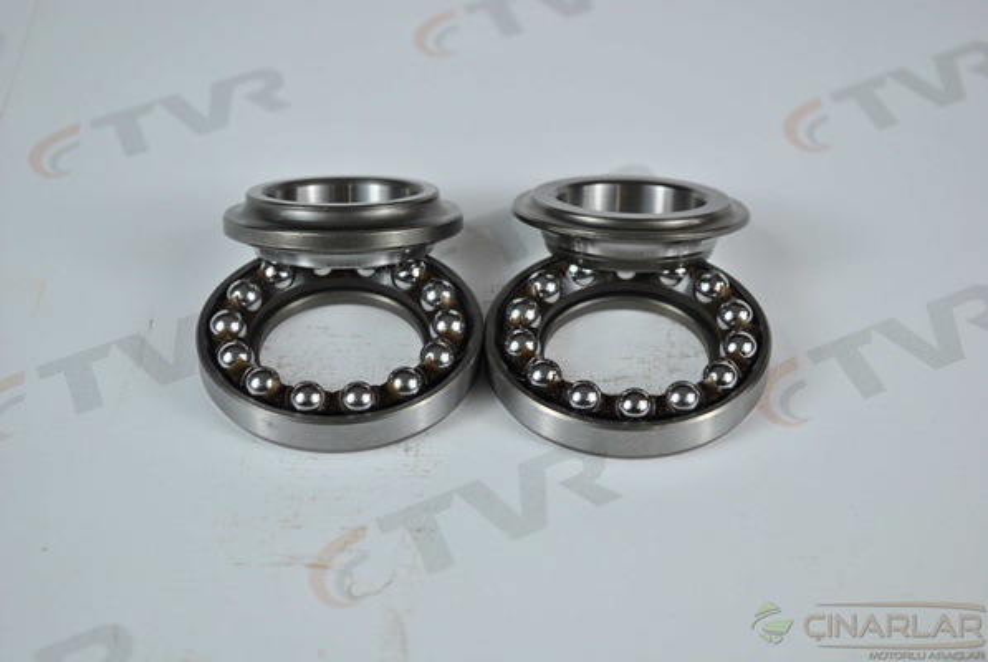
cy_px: 331
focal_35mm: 82
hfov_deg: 24.6
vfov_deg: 16.6
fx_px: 2267
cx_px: 494
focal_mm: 55
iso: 200
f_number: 6.3
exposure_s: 1/30
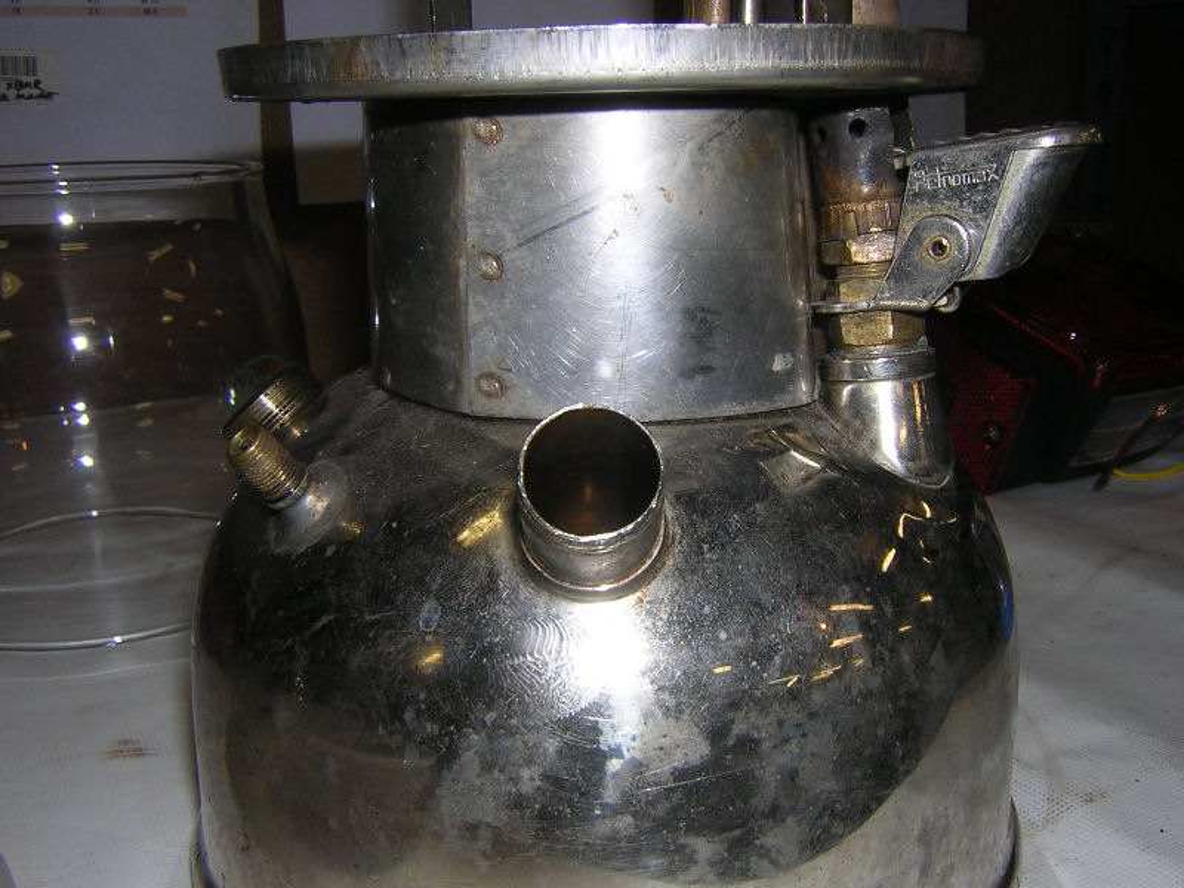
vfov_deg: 39.7
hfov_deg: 51.4
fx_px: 1231
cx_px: 592
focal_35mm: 36
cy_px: 444
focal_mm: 4.7
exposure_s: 1/60.1
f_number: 5.2
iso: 100
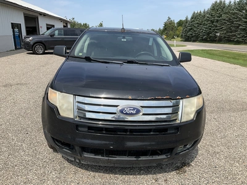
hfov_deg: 61.7
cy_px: 92
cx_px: 124
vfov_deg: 48.2
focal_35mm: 29
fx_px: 207
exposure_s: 1/1577
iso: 25
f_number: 1.8
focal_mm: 3
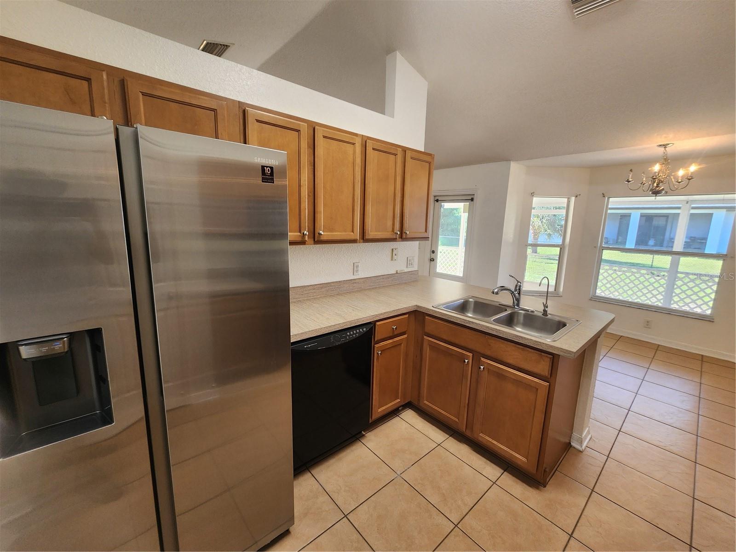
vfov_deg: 89.9
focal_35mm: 13
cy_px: 276
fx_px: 276
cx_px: 368
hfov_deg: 106.2
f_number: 2.2
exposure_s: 1/60
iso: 125
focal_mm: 2.2
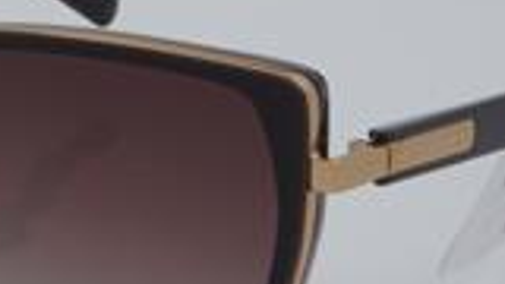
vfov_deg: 5.6
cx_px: 76
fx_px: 2883
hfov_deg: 10.0
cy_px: 123
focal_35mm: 215
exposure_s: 1/4
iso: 100
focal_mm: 55
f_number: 32
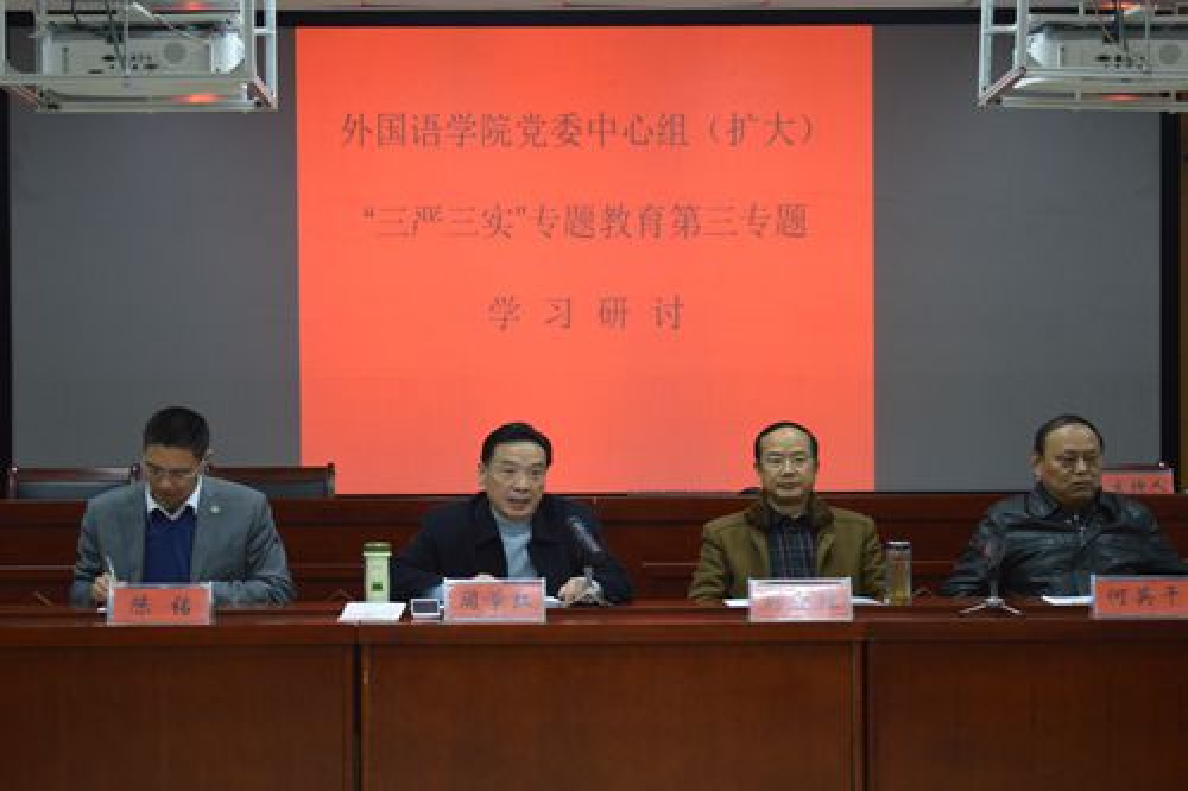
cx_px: 594
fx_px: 2573
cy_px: 396
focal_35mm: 78
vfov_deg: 17.5
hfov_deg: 26.0
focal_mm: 52
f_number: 5.6
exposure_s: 1/60
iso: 1100
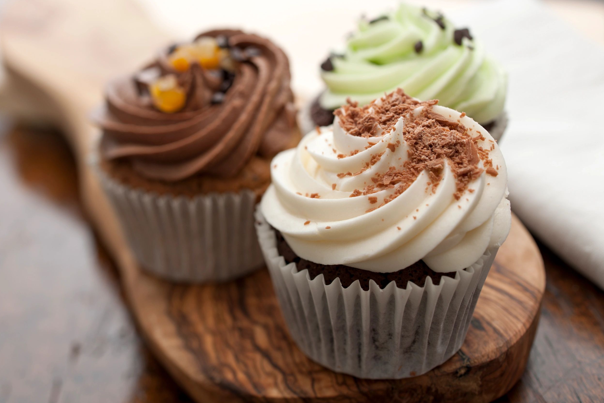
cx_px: 306
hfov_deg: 42.7
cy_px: 200
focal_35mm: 46
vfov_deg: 29.3
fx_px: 772
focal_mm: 45
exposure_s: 1/60
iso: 100
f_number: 6.3
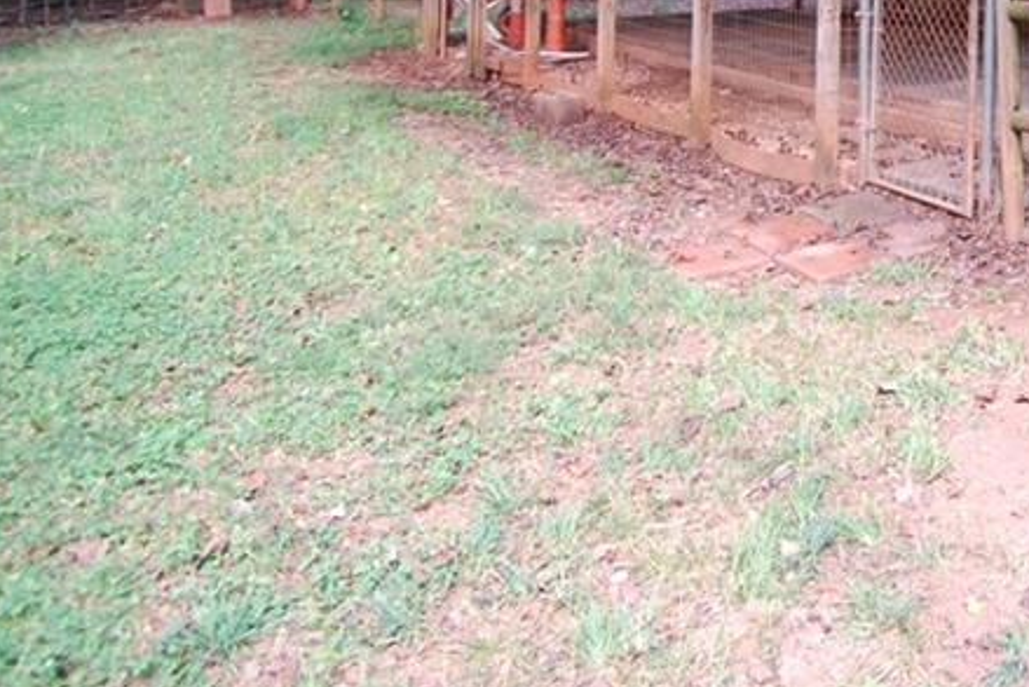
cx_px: 1062
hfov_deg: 44.8
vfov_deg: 33.8
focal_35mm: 35
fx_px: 1001
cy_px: -33
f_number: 3.5
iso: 200
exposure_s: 1/40
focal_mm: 10
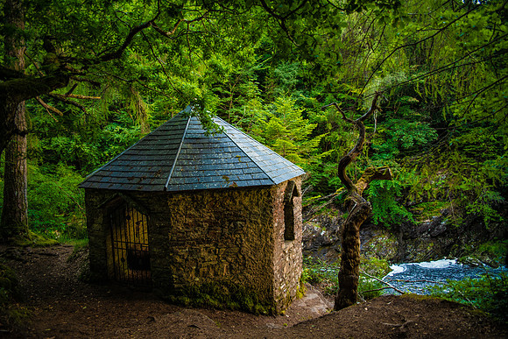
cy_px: 170
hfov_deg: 73.7
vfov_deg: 53.2
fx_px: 339
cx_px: 254
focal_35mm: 24
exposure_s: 1/60
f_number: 2.8
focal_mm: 24
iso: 320
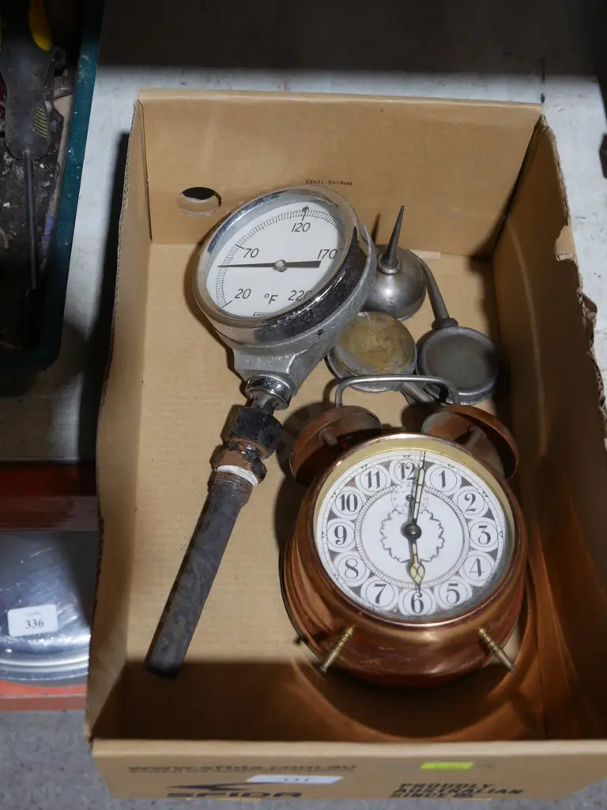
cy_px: 405
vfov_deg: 39.7
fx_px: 1122
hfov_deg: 30.3
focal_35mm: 48
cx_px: 304
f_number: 5.2
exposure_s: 1/60
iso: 500
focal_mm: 24
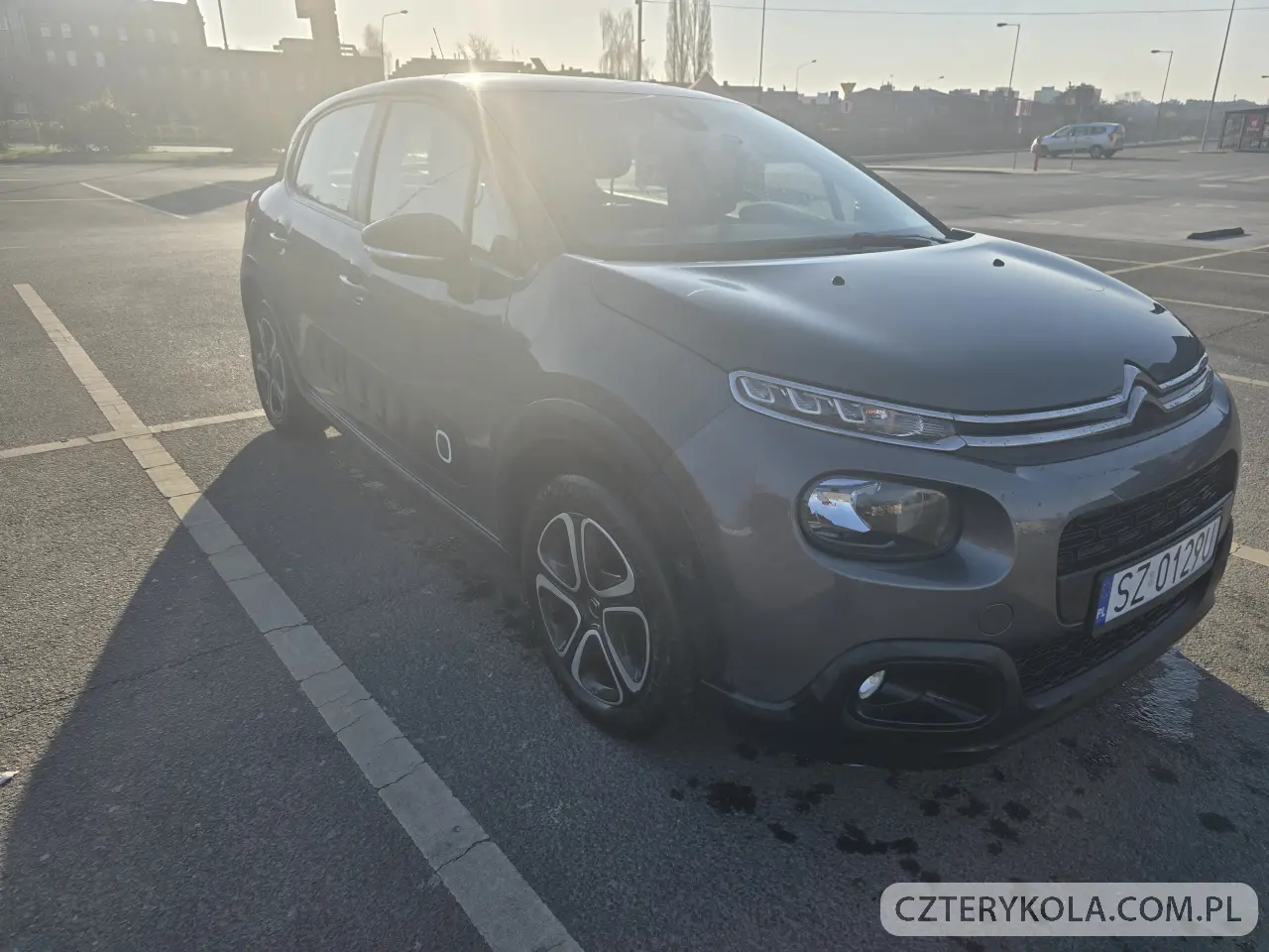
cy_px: 476
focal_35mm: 23
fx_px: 843
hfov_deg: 73.9
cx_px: 634
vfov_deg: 58.9
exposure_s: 1/1117
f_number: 1.7
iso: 12
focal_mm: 6.3
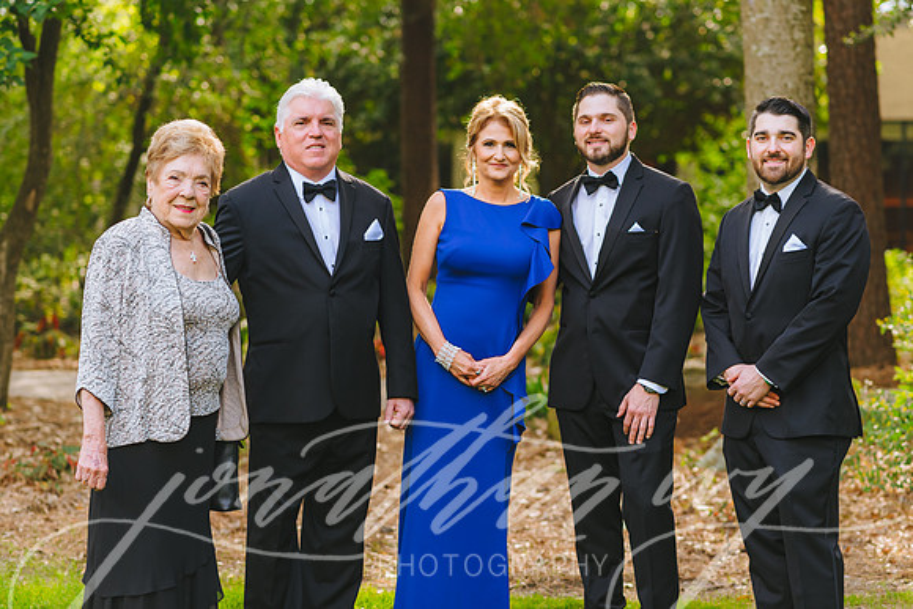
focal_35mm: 85
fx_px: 2156
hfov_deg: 23.9
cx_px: 456
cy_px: 304
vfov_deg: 16.1
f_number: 2.8
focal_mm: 85
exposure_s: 1/640
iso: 400
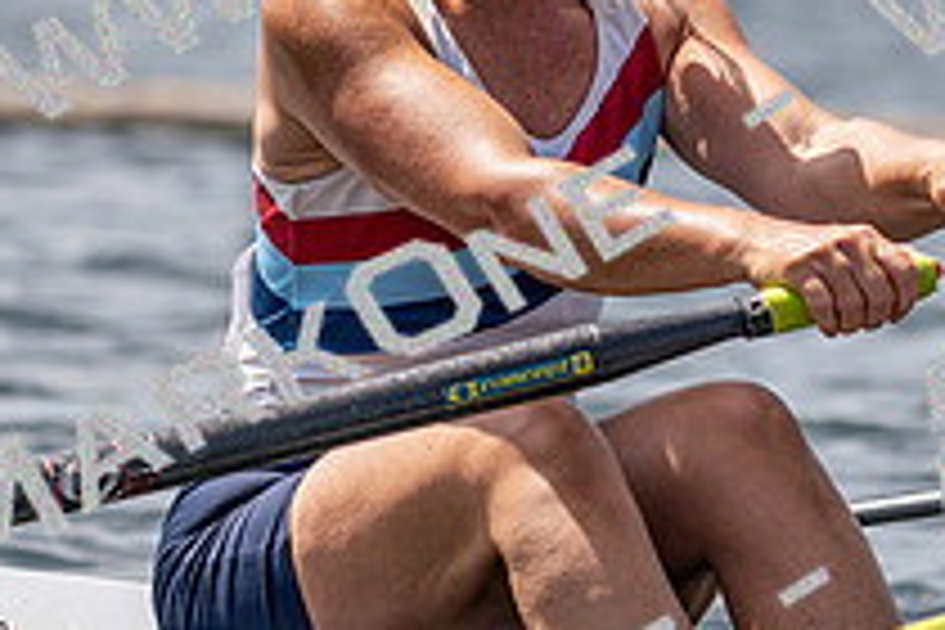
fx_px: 18269
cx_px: 540
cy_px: 133
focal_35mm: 696
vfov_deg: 2.0
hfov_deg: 3.0
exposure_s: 1/2000
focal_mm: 252
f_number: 5.6
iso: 250
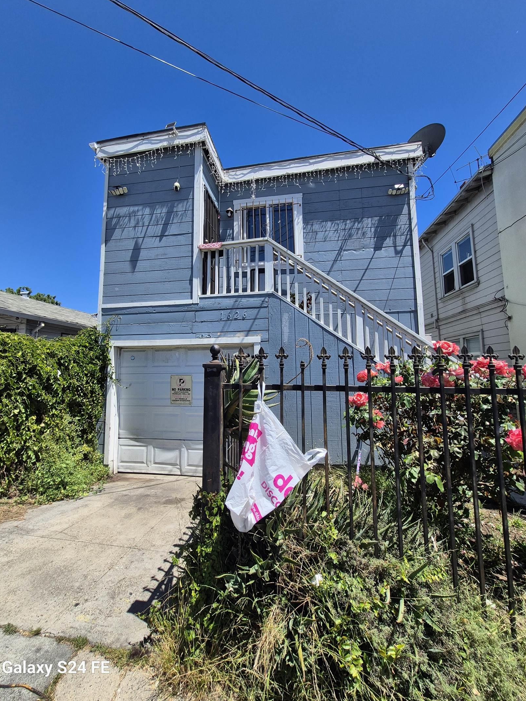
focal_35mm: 14
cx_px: 249
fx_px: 284
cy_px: 340
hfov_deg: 85.6
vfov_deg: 102.0
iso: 50
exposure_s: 1/1872
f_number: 2.2
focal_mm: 1.74
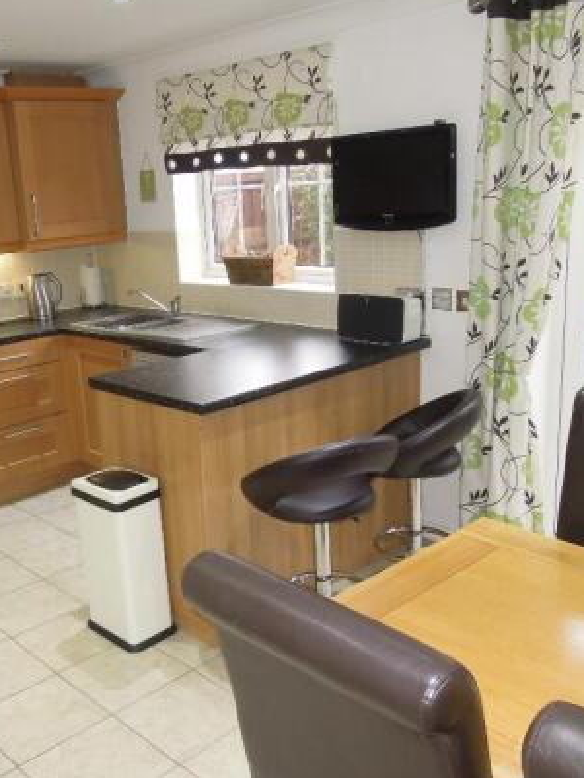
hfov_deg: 40.3
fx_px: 787
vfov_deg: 52.6
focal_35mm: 35
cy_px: 413
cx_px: 205
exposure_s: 1/40
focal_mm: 4.3
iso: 200
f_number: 2.8
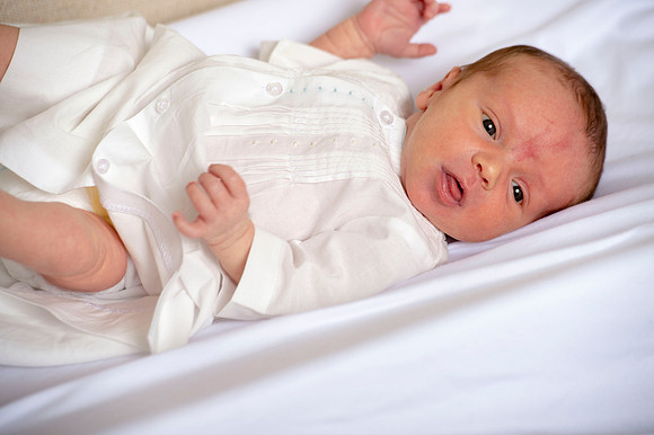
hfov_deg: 10.3
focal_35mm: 200
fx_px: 3631
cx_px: 327
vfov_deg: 6.9
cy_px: 218
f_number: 5.6
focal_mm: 200
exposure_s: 1/160
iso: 125
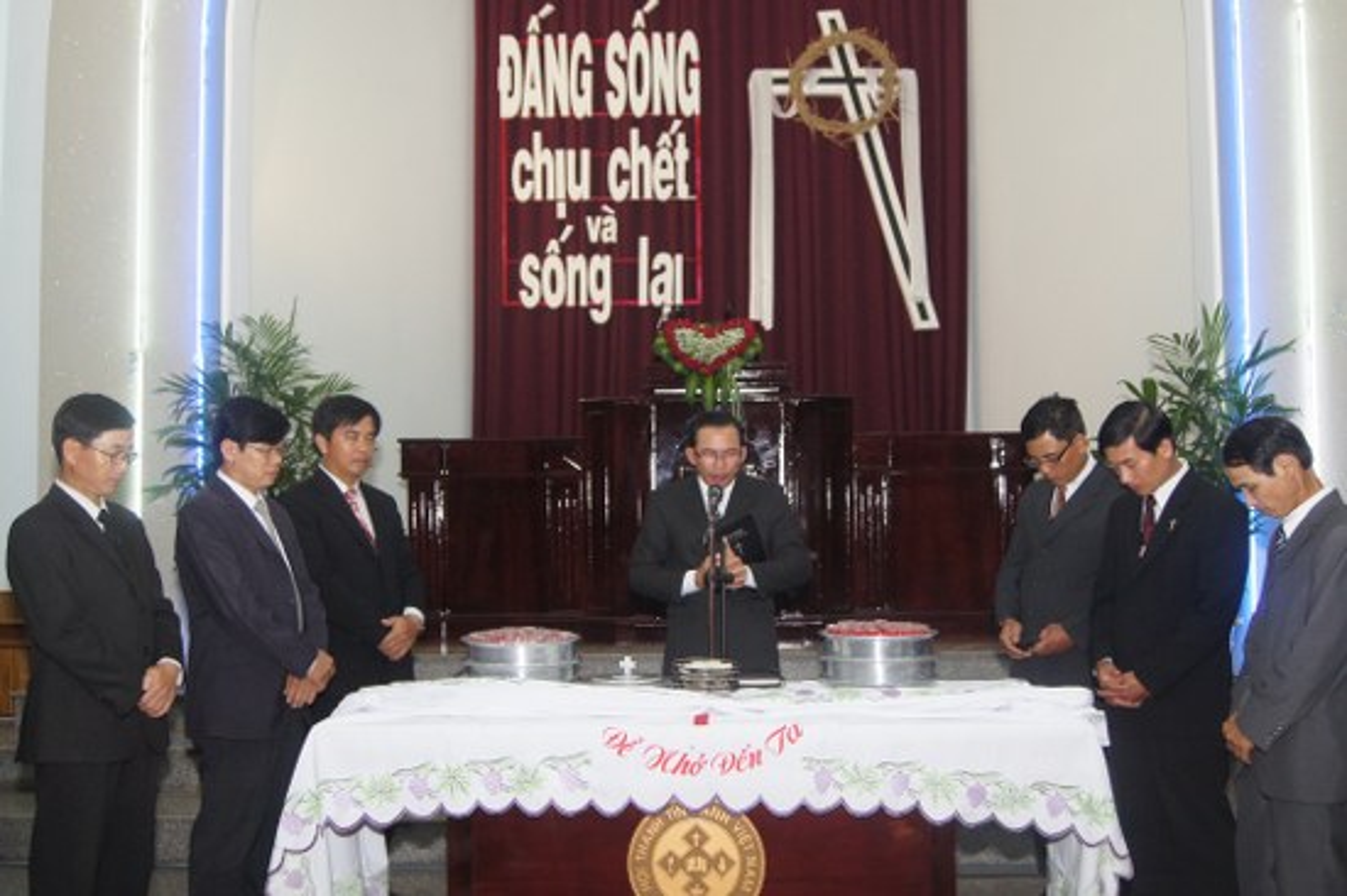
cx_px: 674
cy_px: 448
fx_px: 1346
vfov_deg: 36.8
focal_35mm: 36
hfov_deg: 53.2
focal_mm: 24
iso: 800
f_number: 4
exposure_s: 1/160
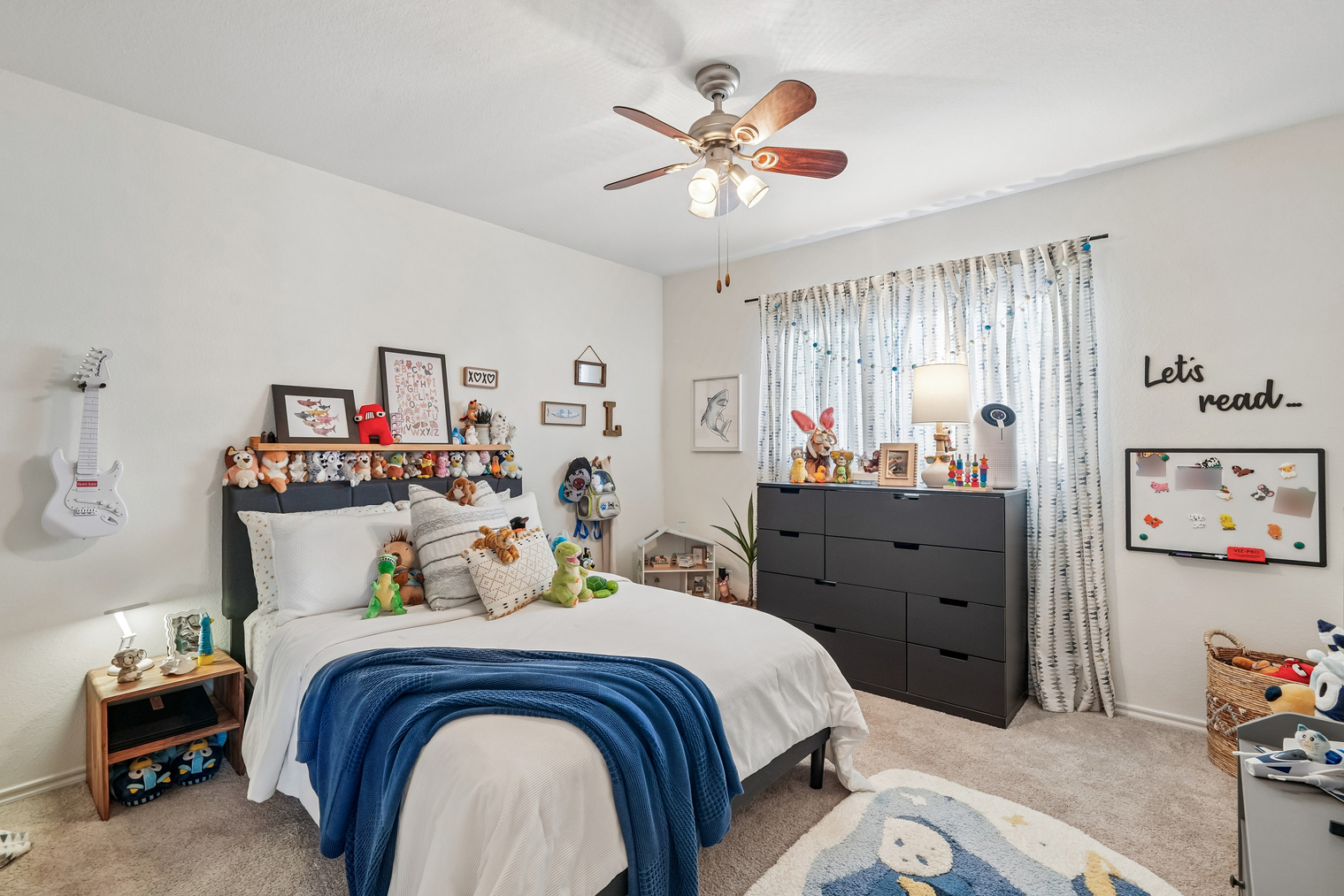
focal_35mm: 16
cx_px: 662
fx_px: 597
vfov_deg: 73.7
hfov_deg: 96.7
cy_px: 434
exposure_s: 1/8
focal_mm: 15
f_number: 8
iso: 500
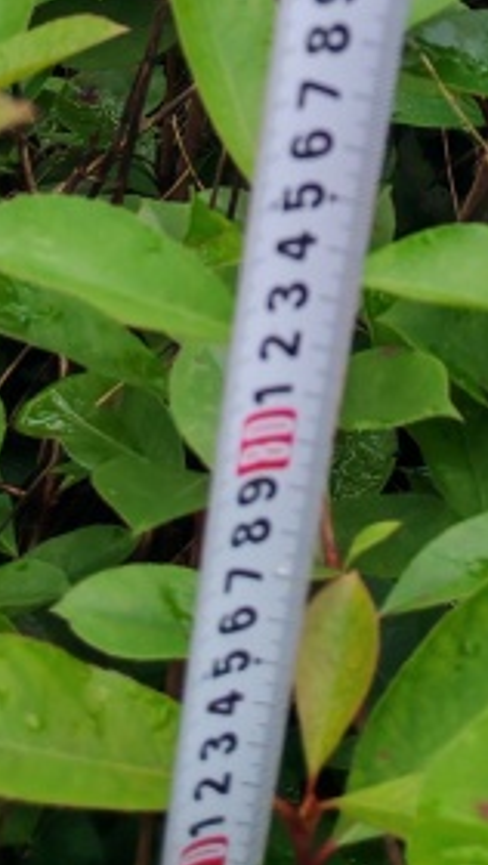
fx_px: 2570
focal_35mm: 112
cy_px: -113
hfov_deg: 10.8
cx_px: 469
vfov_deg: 18.3
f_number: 1.95
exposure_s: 1/500
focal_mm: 5.52
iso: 50
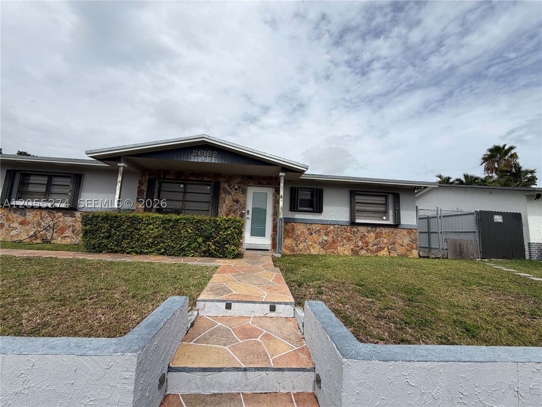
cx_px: 271
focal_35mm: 14
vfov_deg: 85.7
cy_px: 204
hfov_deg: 102.1
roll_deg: -2.5
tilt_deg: +8.0
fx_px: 219
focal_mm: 2.22
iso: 20
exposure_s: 1/1285
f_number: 2.2
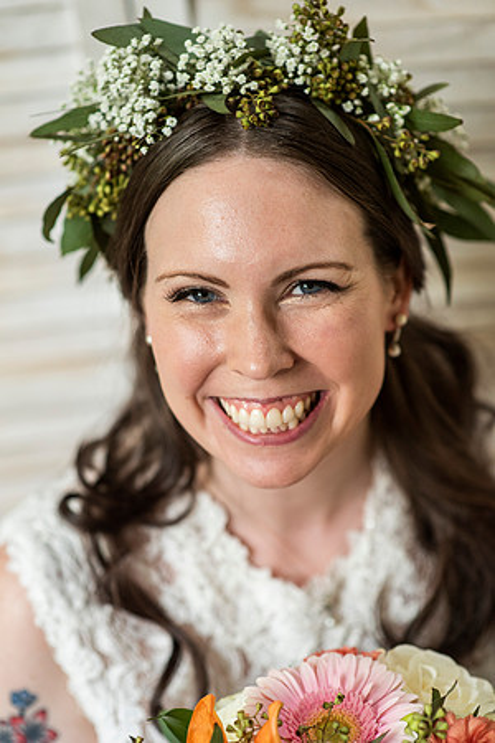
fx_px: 1753
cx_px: 248
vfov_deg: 23.9
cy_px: 372
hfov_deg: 16.1
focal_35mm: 85
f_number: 2.5
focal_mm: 85
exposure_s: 1/500
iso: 1600
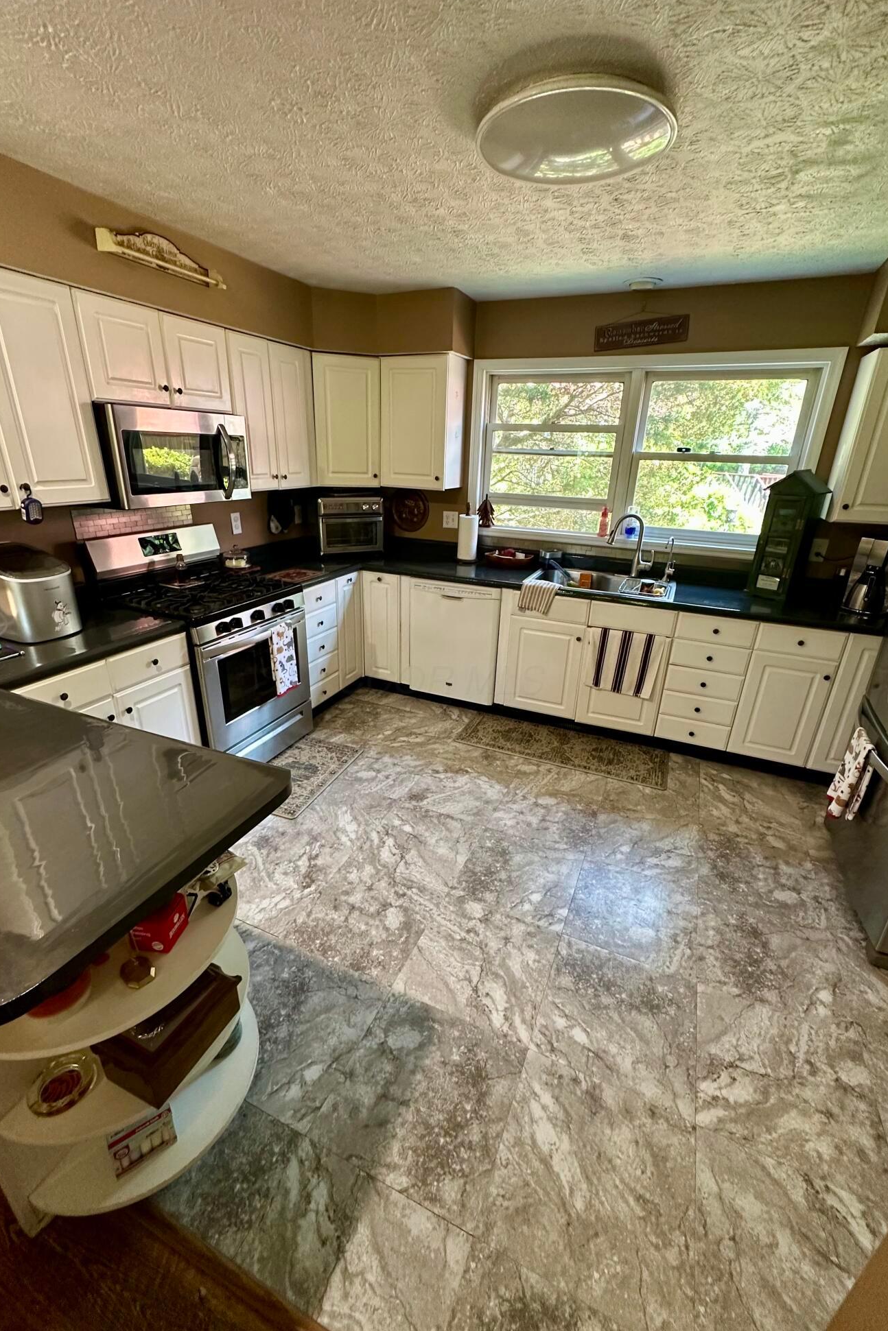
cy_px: 680
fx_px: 555
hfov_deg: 77.3
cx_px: 441
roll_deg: -2.6
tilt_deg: -21.9
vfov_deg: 100.4
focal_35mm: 15
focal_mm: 2.22
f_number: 2.2
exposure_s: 1/60
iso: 320
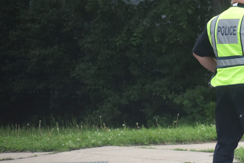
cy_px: 126
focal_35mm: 608
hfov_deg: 3.4
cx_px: 290
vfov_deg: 2.3
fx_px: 4121
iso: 400
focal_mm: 170
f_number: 5
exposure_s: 1/1000
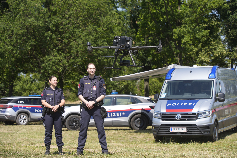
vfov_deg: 14.6
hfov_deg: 21.7
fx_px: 619
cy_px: 79
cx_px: 118
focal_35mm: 94
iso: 250
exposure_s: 1/800
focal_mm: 94
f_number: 6.3
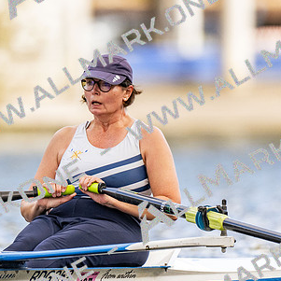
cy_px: 156
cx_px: 58
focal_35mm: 1474
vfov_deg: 1.2
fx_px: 13537
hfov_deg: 1.2
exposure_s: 1/2500
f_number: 4
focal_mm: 600
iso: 720
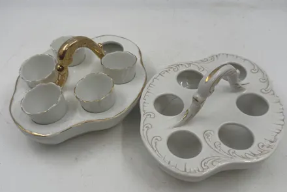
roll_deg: +2.1
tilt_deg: -43.8
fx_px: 271
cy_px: 89
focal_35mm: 34
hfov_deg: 55.8
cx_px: 142
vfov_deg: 38.9
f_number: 1.78
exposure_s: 1/1010
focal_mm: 6.76
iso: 80
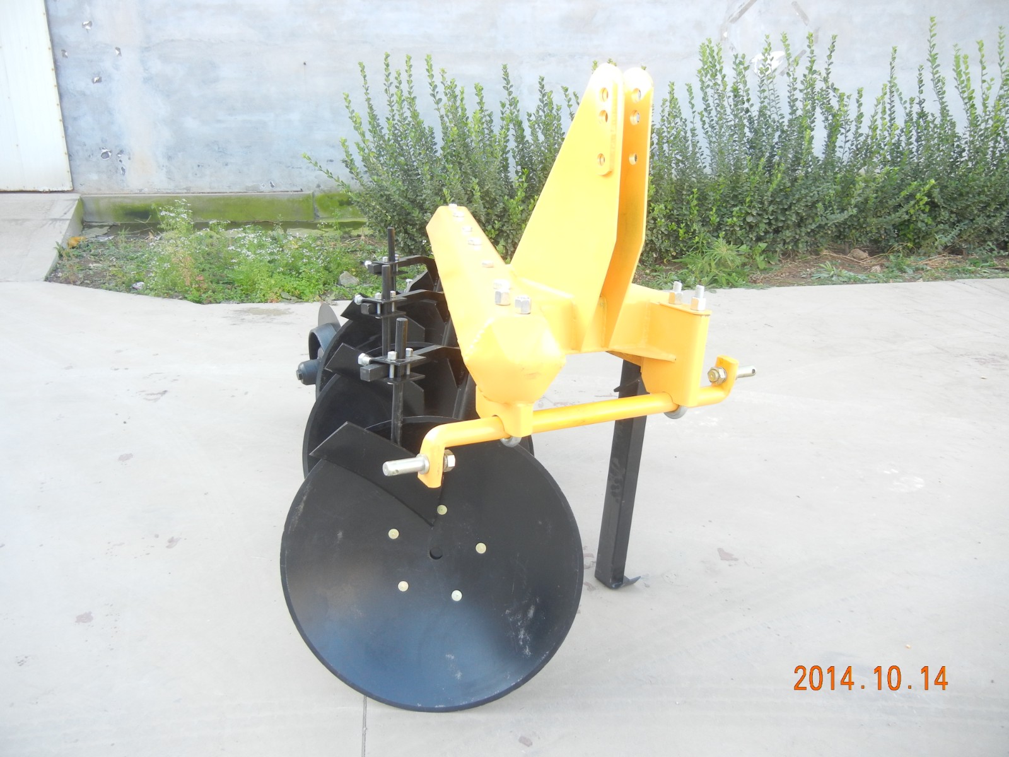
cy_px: 378
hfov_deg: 60.0
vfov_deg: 46.8
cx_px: 504
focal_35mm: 30
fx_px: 874
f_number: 3.5
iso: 160
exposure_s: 1/72.1
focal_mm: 5.4
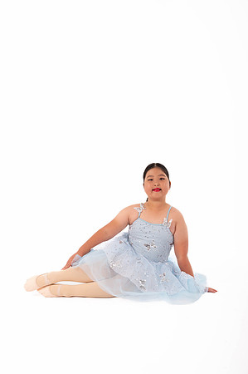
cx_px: 124
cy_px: 187
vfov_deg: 32.4
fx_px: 642
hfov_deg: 21.9
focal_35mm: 62
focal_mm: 62
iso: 200
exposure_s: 1/200
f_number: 8
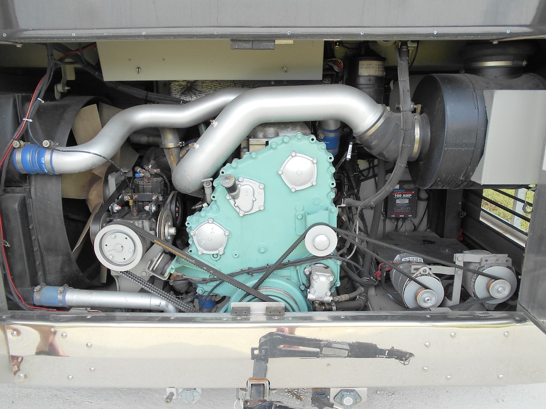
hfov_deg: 67.3
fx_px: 410
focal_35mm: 26
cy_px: 204
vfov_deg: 53.1
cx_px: 273
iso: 80
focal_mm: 4.6
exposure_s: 1/160
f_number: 3.2
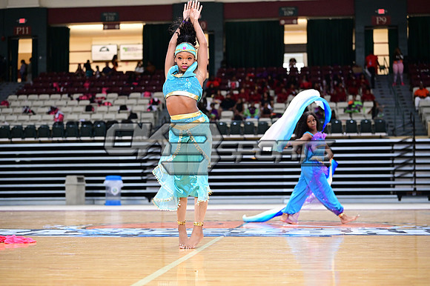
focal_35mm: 70
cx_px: 215
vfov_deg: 19.4
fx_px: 836
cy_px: 143
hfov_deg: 28.9
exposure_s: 1/1000
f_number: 3.2
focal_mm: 70
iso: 6400
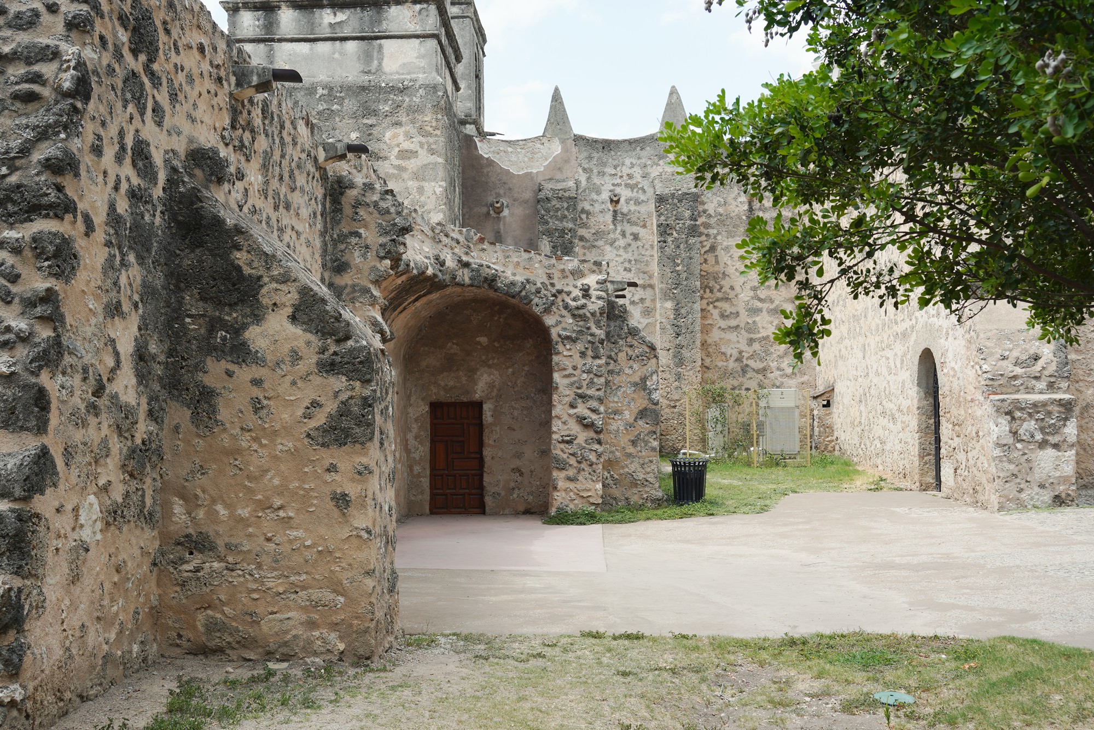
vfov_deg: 32.6
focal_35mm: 41
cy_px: 365
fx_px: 1246
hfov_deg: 47.4
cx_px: 547
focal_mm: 41
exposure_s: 1/100
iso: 100
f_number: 10
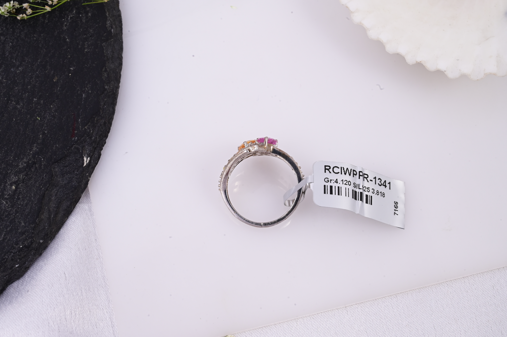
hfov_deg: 28.9
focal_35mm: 70
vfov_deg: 19.4
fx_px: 985
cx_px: 254
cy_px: 168
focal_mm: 70
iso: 640
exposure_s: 1/80
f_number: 20
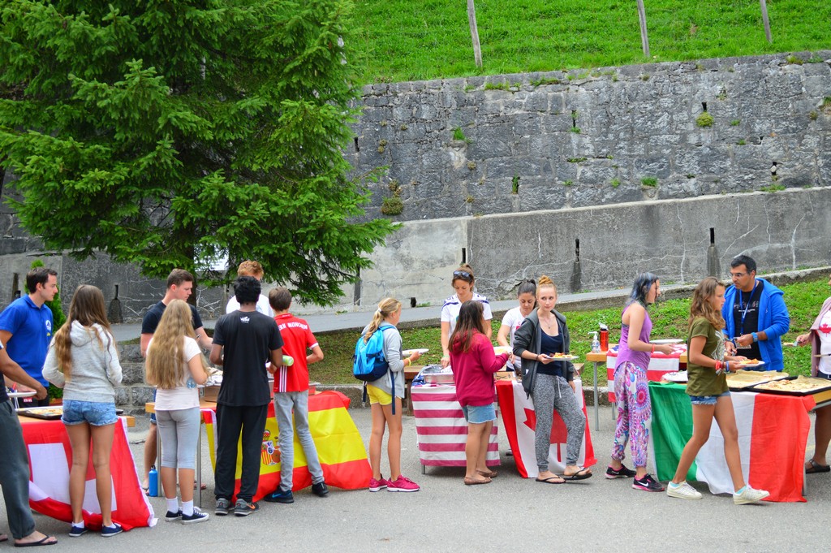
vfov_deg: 23.7
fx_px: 1315
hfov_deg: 35.1
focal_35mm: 57
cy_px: 276
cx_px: 416
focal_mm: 38
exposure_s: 1/250
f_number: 5
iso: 450
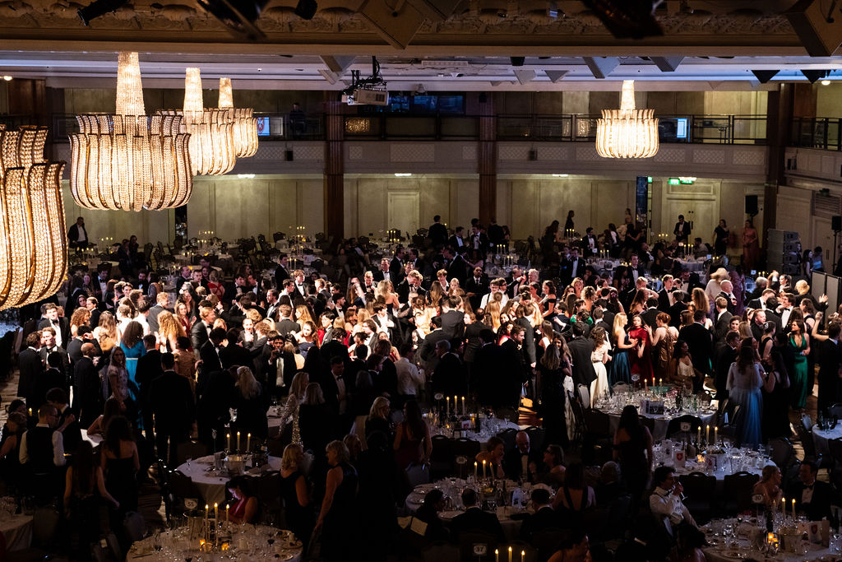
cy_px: 281
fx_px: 1460
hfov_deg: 32.2
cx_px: 431
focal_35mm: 62
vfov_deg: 21.8
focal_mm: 60
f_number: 4.5
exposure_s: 1/25
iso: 800
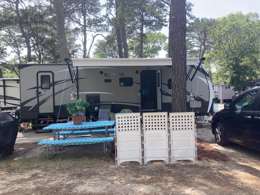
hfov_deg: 63.4
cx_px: 130
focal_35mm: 28
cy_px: 98
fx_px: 210
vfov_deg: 49.7
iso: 20
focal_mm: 3.99
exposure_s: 1/495
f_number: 1.8
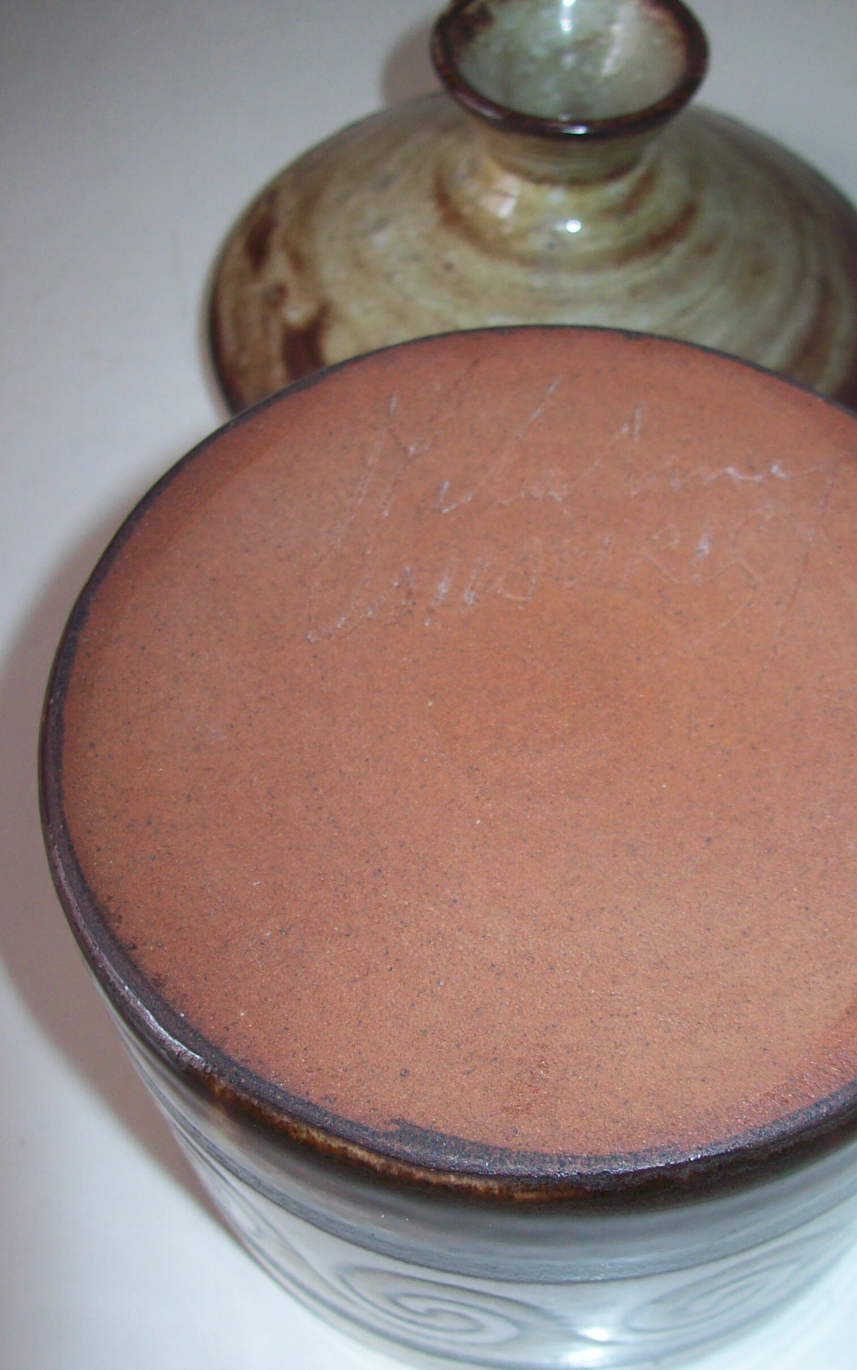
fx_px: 1681
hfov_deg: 28.5
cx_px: 542
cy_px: 732
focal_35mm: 45
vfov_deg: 44.3
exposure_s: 1/64
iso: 80
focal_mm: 6
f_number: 2.7
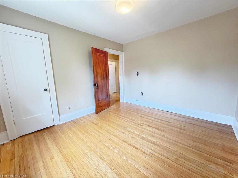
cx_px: 119
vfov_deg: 85.7
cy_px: 89
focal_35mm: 14
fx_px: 96
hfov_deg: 102.1
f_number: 2.2
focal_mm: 2.22
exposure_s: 1/60
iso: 320
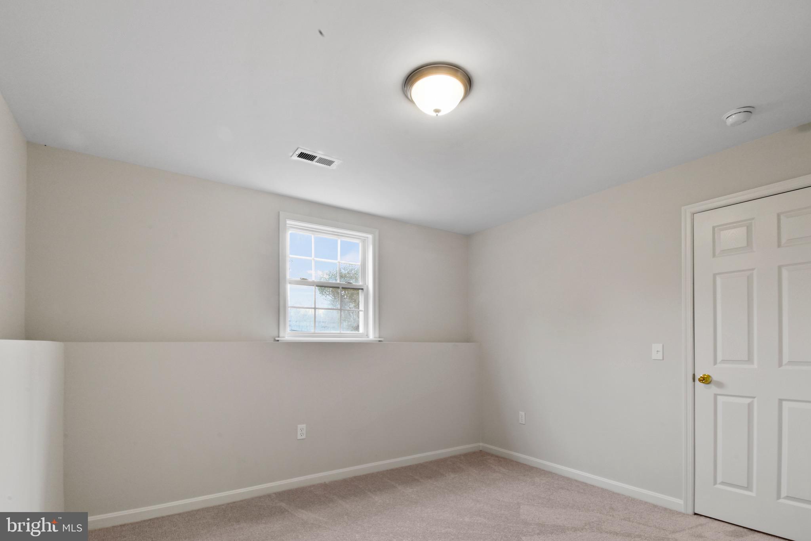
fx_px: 338
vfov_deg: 77.3
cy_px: 270
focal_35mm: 15
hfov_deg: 100.4
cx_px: 406
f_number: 22
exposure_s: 3
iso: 100
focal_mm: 10
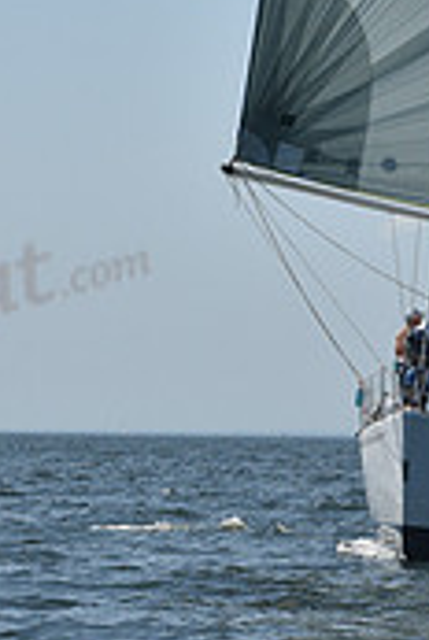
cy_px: -303
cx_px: 342
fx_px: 4468
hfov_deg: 5.5
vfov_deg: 8.0
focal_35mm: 251
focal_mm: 75
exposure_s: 1/1250
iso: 250
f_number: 9
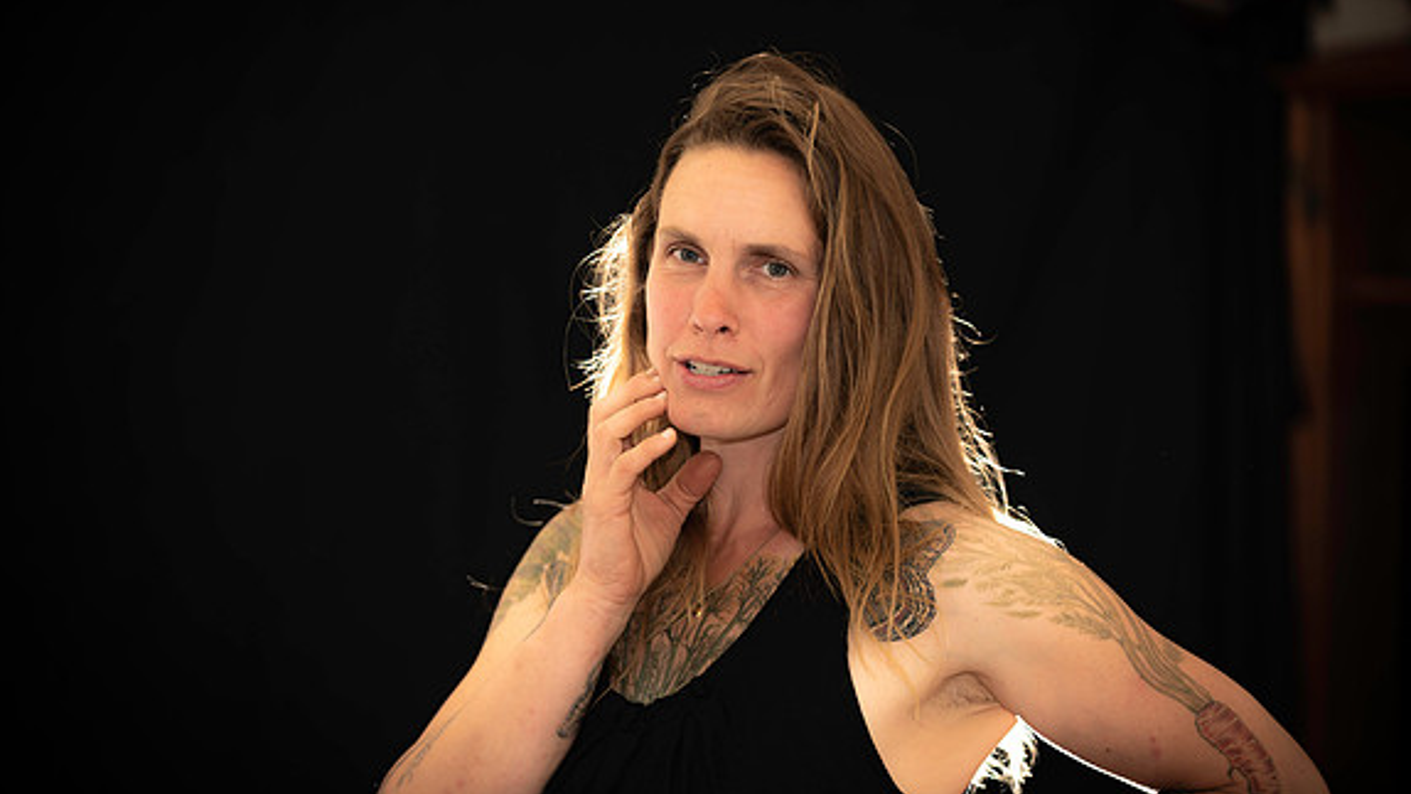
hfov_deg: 16.9
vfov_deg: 9.6
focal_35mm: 127
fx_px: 4752
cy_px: 370
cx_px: 708
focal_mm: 120
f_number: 2.8
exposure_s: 1/30
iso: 50
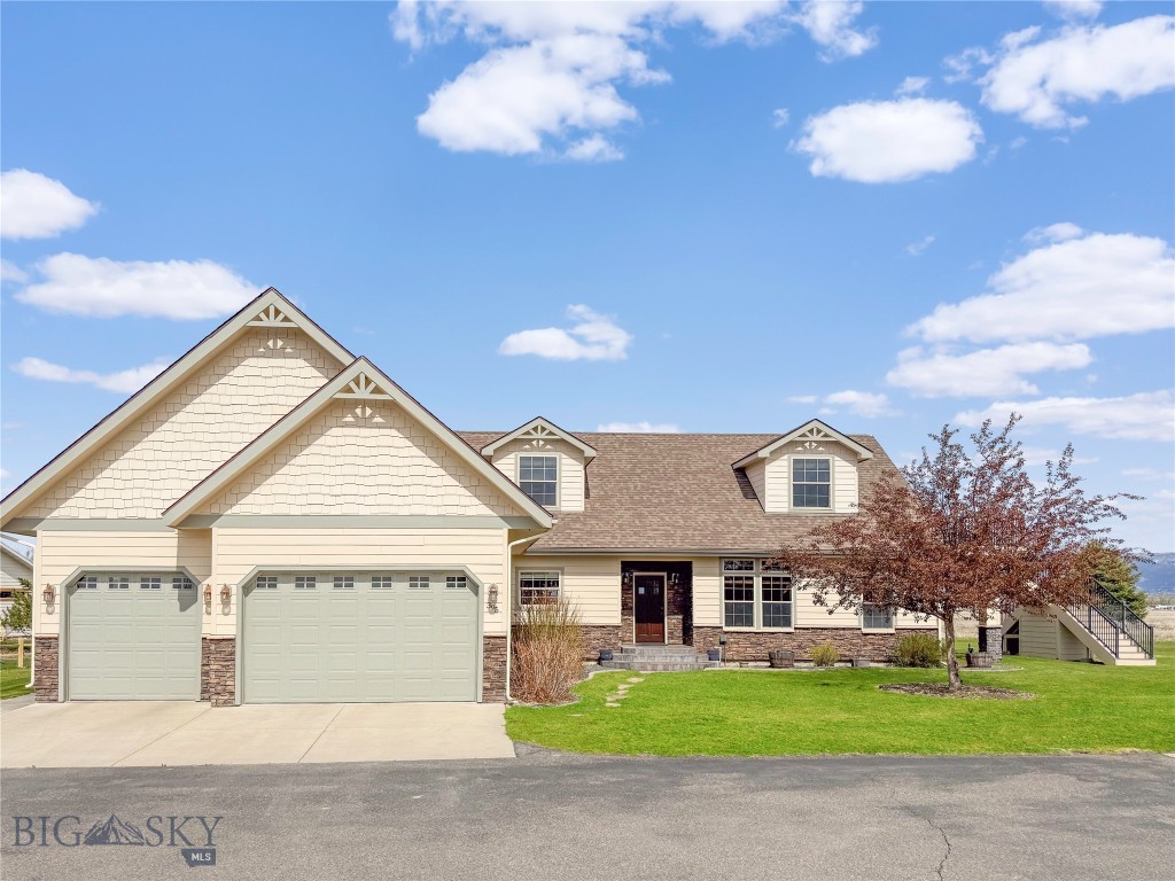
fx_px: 815
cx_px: 588
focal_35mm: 24
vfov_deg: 56.8
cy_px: 440
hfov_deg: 71.6
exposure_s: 1/14300
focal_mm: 6.76
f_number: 1.8
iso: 80
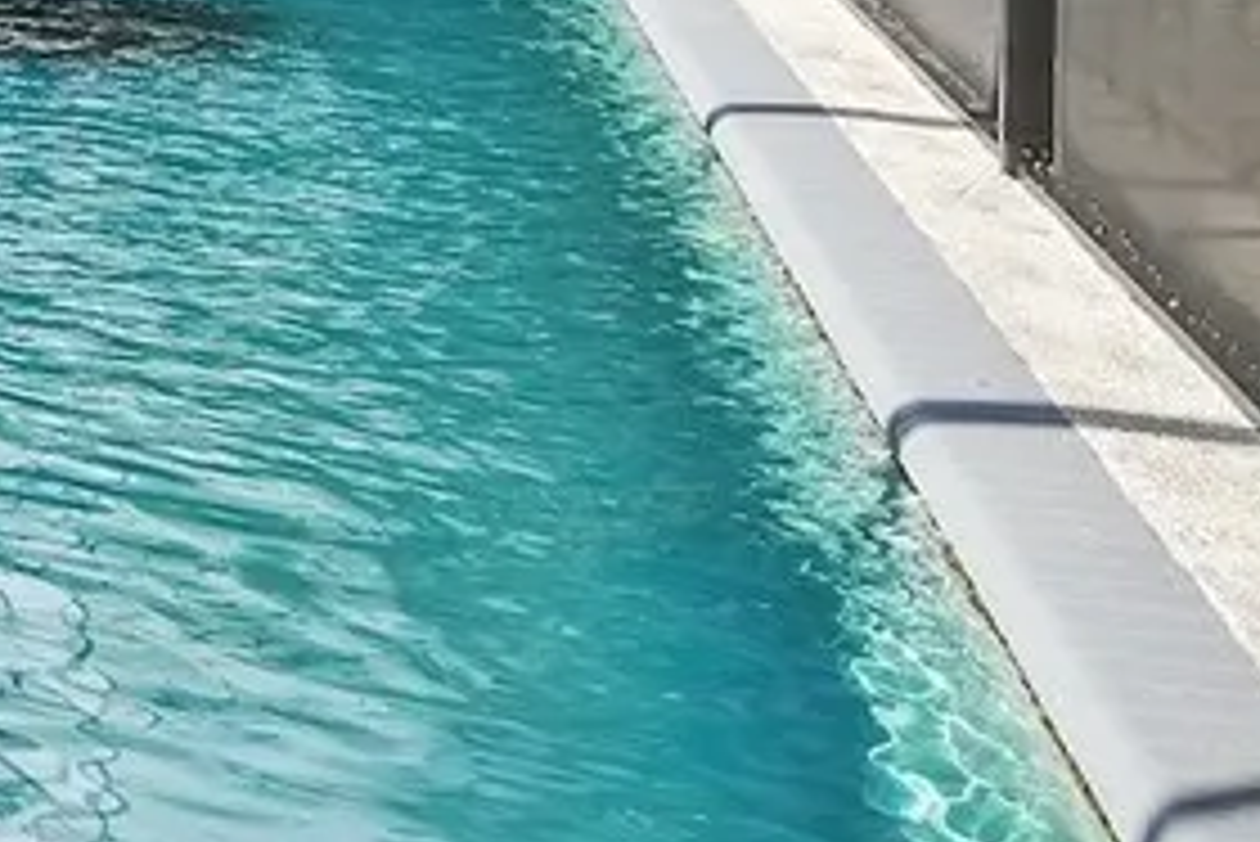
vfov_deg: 13.1
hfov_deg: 14.8
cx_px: -1627
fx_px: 3397
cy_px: -538
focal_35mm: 97
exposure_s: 1/125
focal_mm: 16
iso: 200
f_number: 11
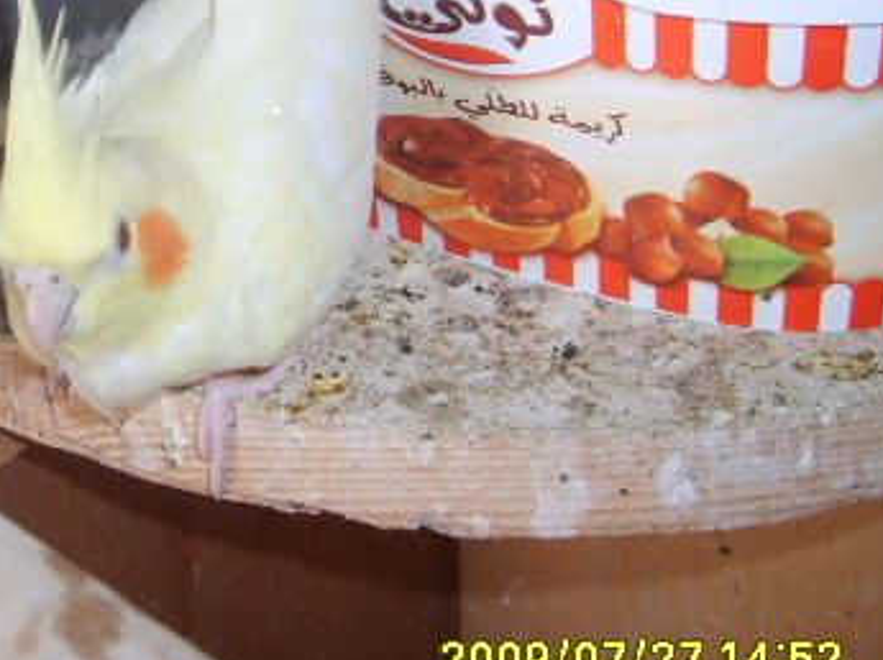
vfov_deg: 22.2
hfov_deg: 28.8
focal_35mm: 65
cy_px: 120
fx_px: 1656
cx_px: 100
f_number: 2.8
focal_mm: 5.8
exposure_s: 1/45
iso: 100
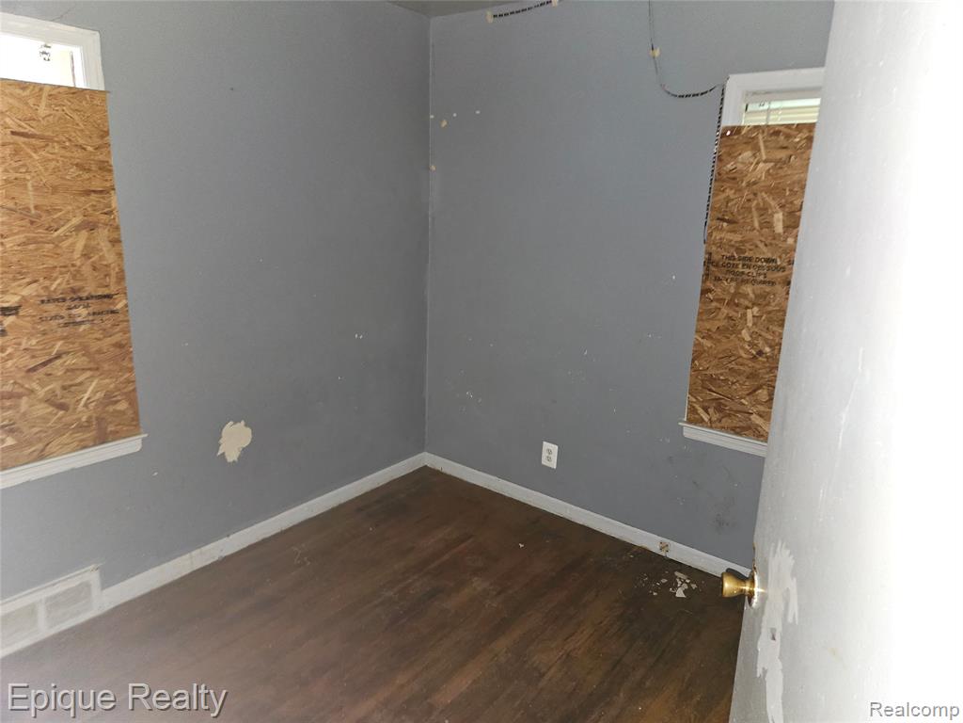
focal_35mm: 23
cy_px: 362
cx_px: 482
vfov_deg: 58.9
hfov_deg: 73.9
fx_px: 640
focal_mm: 5.4
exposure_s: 1/9.99
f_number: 1.8
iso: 200
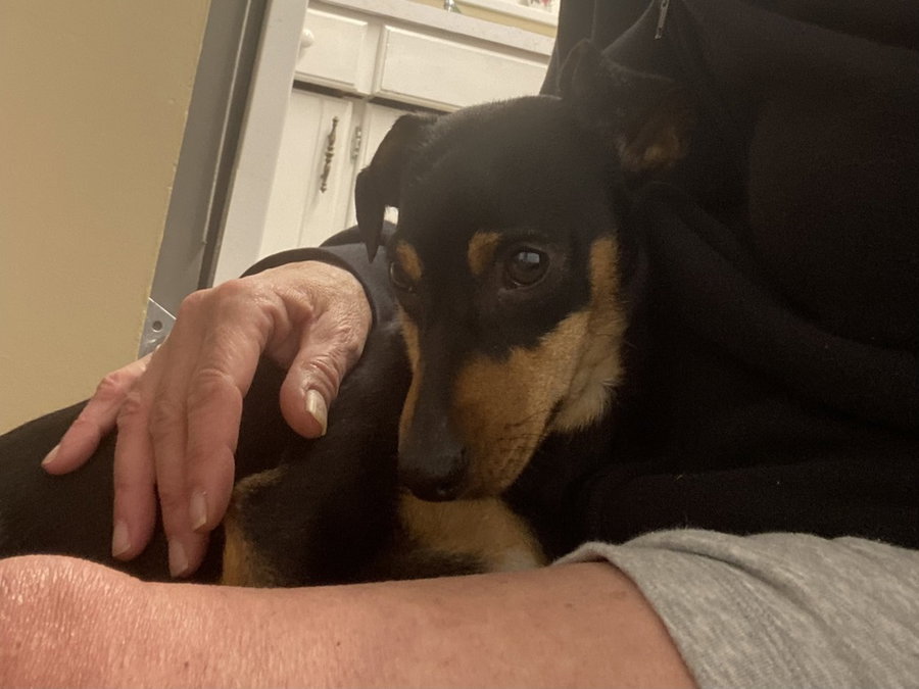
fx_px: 796
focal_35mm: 30
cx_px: 460
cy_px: 344
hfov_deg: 60.0
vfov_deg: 46.8
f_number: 2.2
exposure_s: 1/50
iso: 160
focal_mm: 2.71
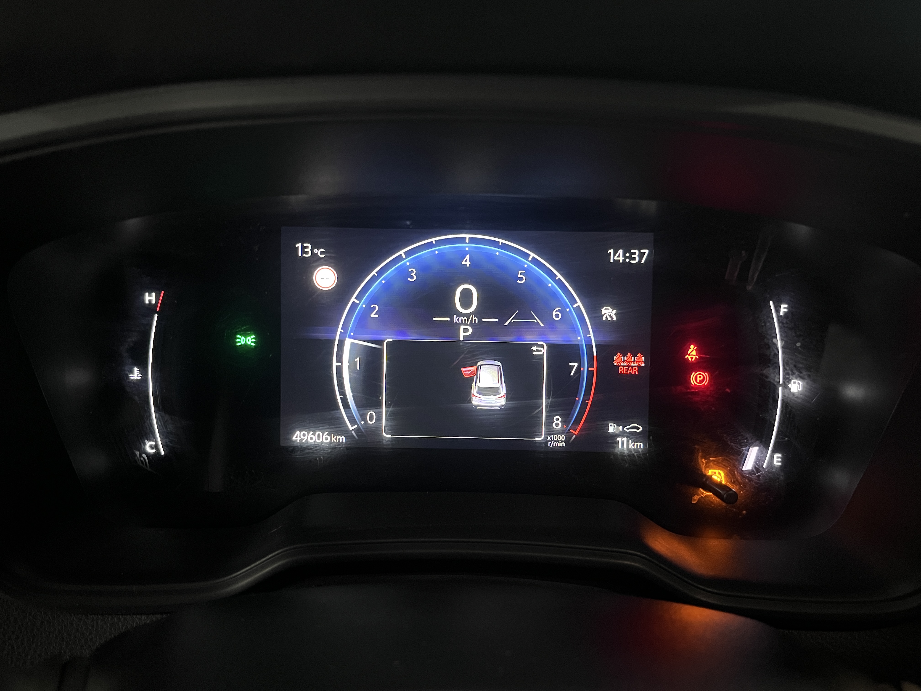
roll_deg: -1.3
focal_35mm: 26
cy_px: 346
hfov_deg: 67.3
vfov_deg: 53.1
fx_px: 692
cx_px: 460
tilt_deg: -27.9
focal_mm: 5.1
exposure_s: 1/29
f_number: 1.6
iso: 1000
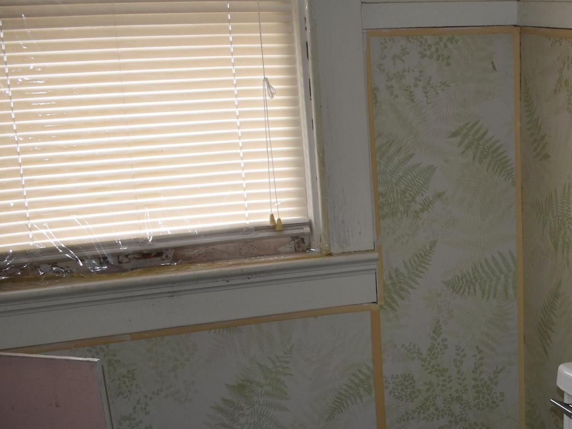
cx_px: 566
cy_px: 351
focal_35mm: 64
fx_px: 1058
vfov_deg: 22.6
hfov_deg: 28.5
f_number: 4
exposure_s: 1/60
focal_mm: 18
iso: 360
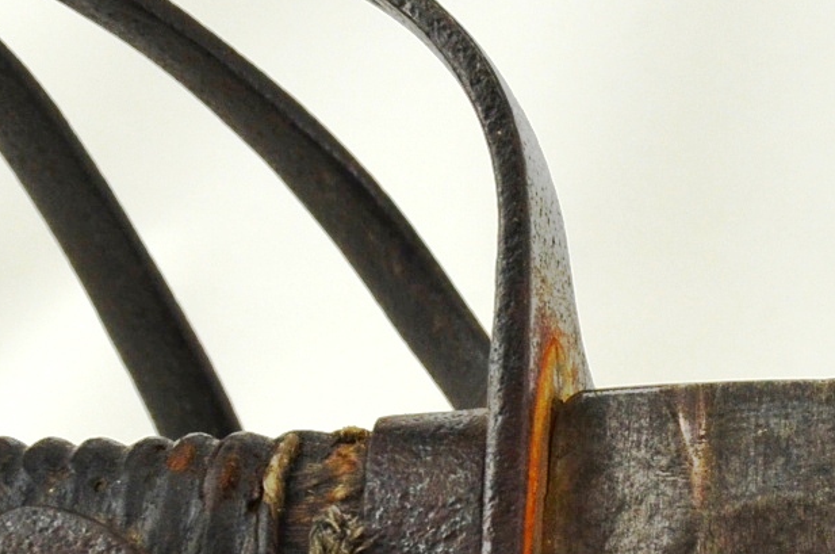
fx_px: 9701
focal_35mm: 419
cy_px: 588
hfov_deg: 4.9
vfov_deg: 3.3
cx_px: 664
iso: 500
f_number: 5.3
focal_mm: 70
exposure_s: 1/250
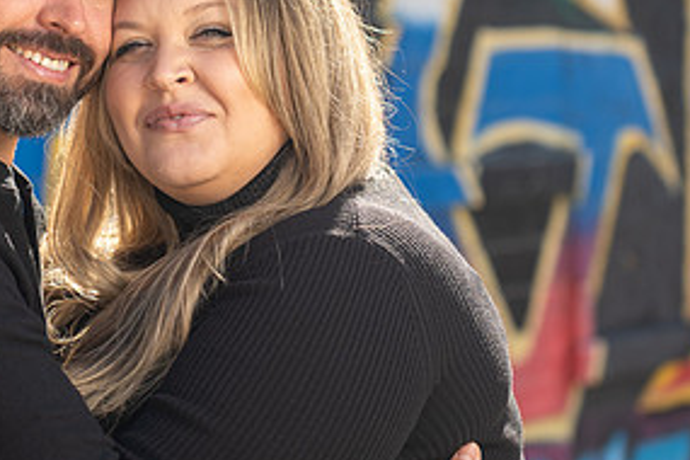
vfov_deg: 6.4
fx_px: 4101
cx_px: 240
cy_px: 171
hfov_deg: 9.6
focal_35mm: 214
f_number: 4
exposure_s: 1/200
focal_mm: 105
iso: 50
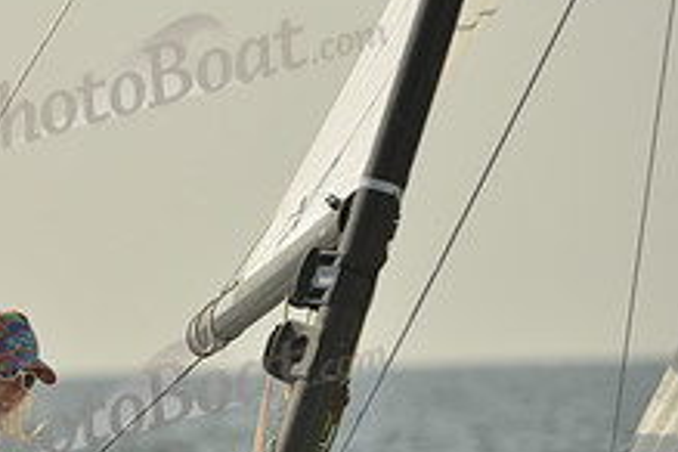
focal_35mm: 955
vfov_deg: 1.4
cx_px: -207
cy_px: 283
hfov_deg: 2.2
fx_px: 17984
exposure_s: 1/1600
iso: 280
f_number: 8
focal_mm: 360
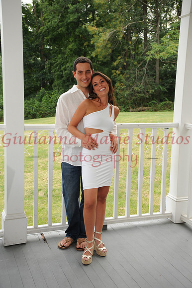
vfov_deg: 41.1
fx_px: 384
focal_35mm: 48
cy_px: 144
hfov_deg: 28.0
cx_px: 96
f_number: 5.6
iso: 500
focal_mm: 48
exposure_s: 1/125
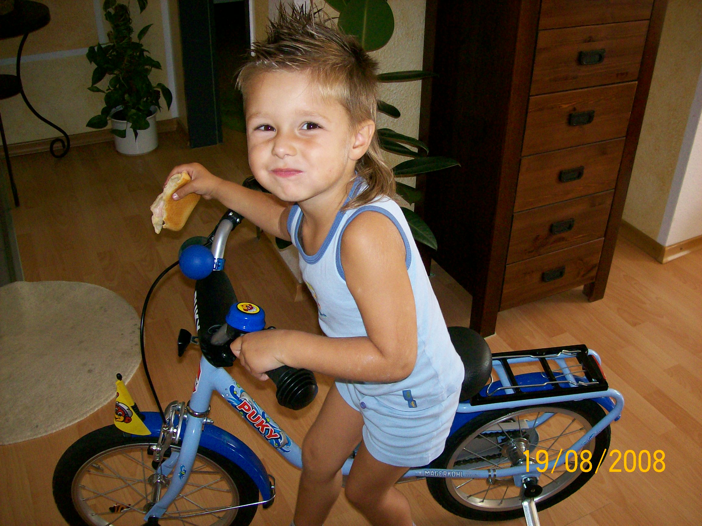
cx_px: 351
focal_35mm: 36
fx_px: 730
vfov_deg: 39.7
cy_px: 263
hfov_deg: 51.4
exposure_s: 1/64
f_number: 2.7
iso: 140
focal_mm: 6
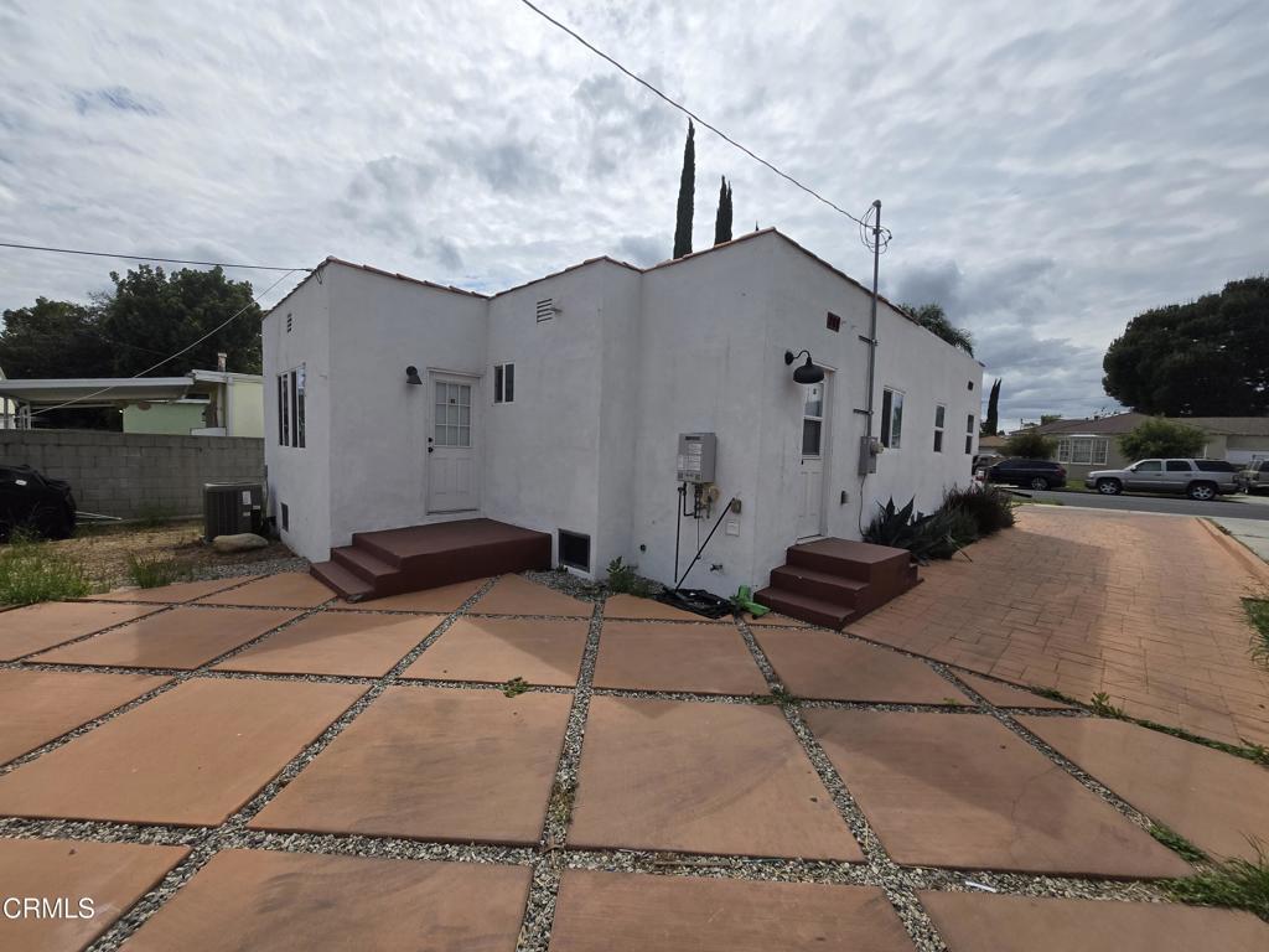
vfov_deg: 89.9
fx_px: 477
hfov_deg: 106.2
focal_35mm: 13
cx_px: 634
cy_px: 476
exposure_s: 1/3238
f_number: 2.2
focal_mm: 1.7
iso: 25
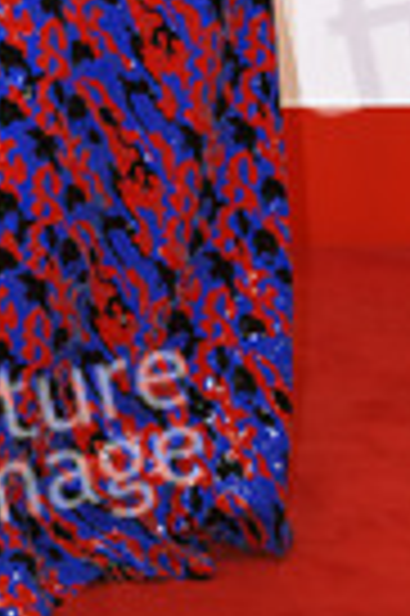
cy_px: -216
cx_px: 104
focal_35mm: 181
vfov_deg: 11.1
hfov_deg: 7.6
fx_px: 3100
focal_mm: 62
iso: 250
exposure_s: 1/125
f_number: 6.3
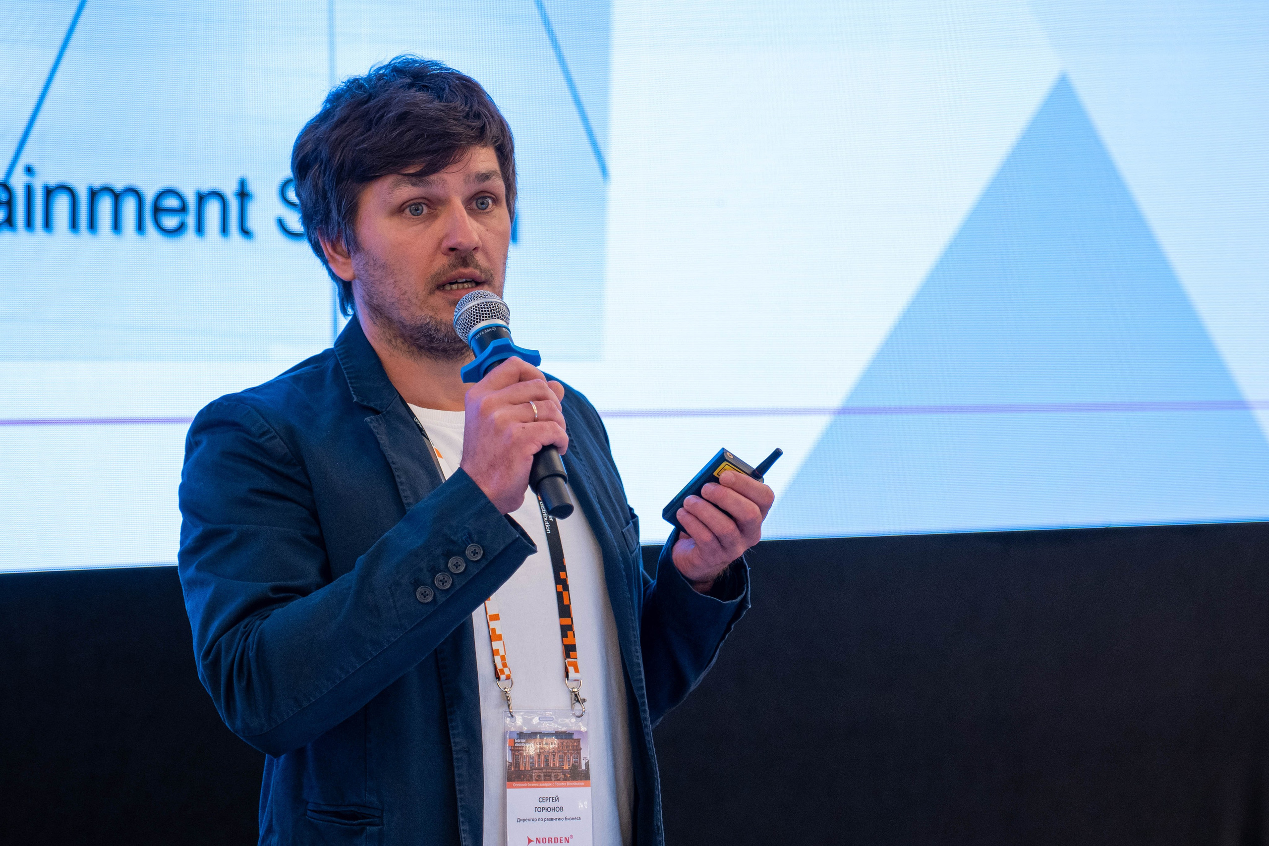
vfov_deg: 12.6
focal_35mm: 109
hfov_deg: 18.8
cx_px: 634
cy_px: 423
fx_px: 3842
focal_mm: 73
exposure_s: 1/200
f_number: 2.8
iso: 800
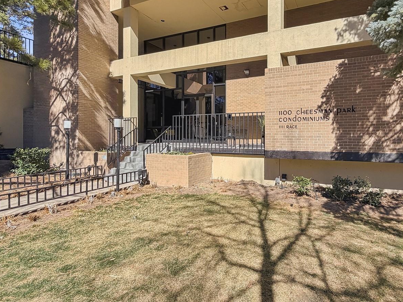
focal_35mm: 19
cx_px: 237
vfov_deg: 67.0
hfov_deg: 83.9
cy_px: 103
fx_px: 221
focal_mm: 2.2
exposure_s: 1/770
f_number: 2.2
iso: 32
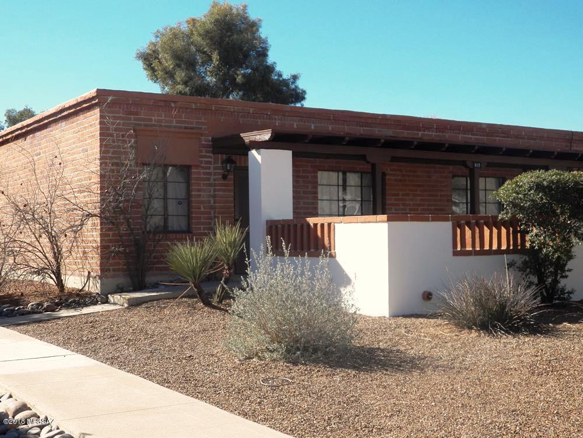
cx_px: 292
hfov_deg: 38.2
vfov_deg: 29.1
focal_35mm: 50
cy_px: 219
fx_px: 842
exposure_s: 1/1250
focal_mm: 8.9
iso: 125
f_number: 3.2
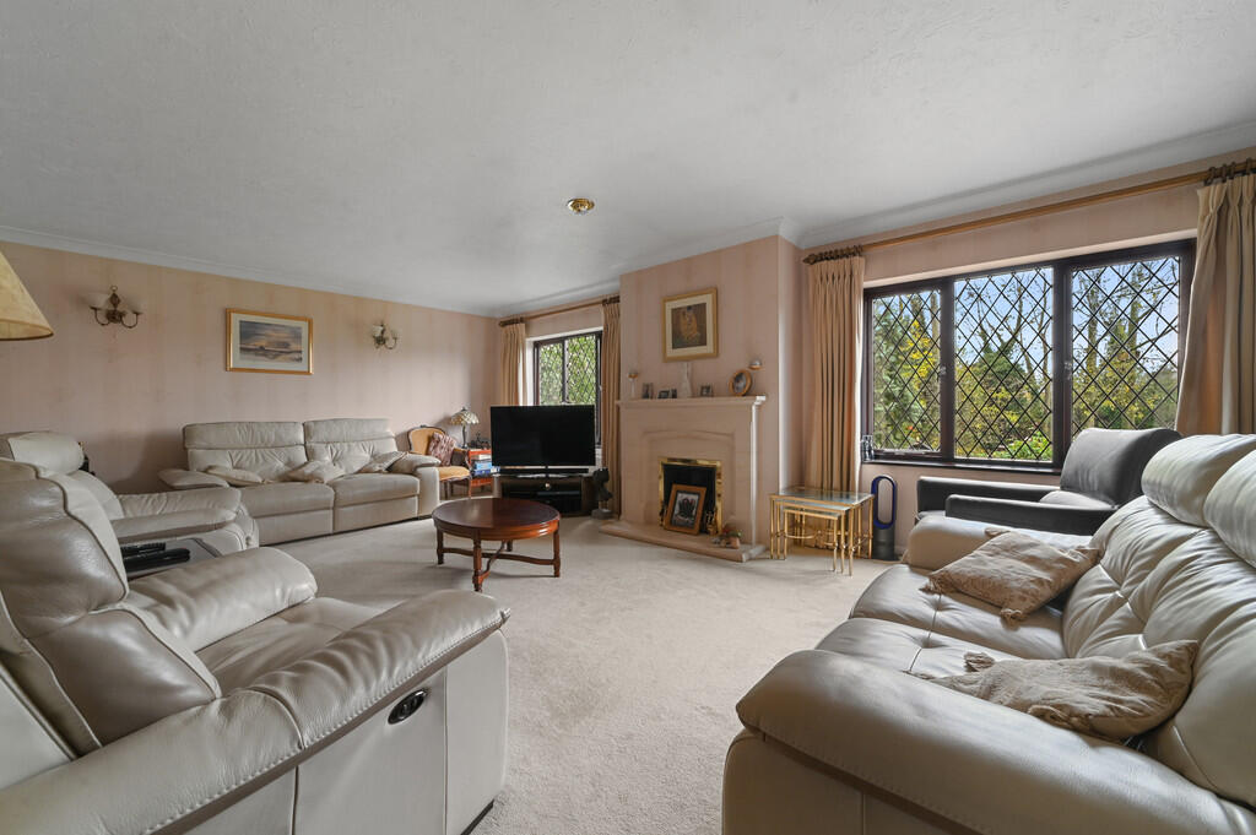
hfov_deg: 104.3
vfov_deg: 81.1
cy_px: 418
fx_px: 488
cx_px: 628
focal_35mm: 14
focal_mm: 14
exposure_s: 5
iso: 400
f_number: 9
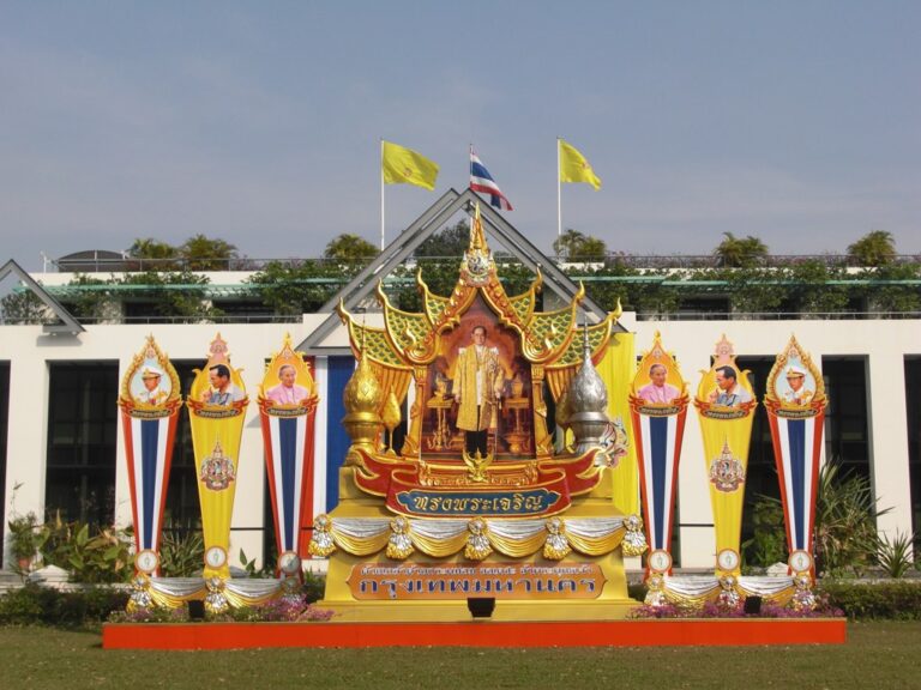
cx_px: 460
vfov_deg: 28.0
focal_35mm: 52
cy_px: 345
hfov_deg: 36.8
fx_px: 1384
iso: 50
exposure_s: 1/160
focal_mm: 9.1
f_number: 9.7
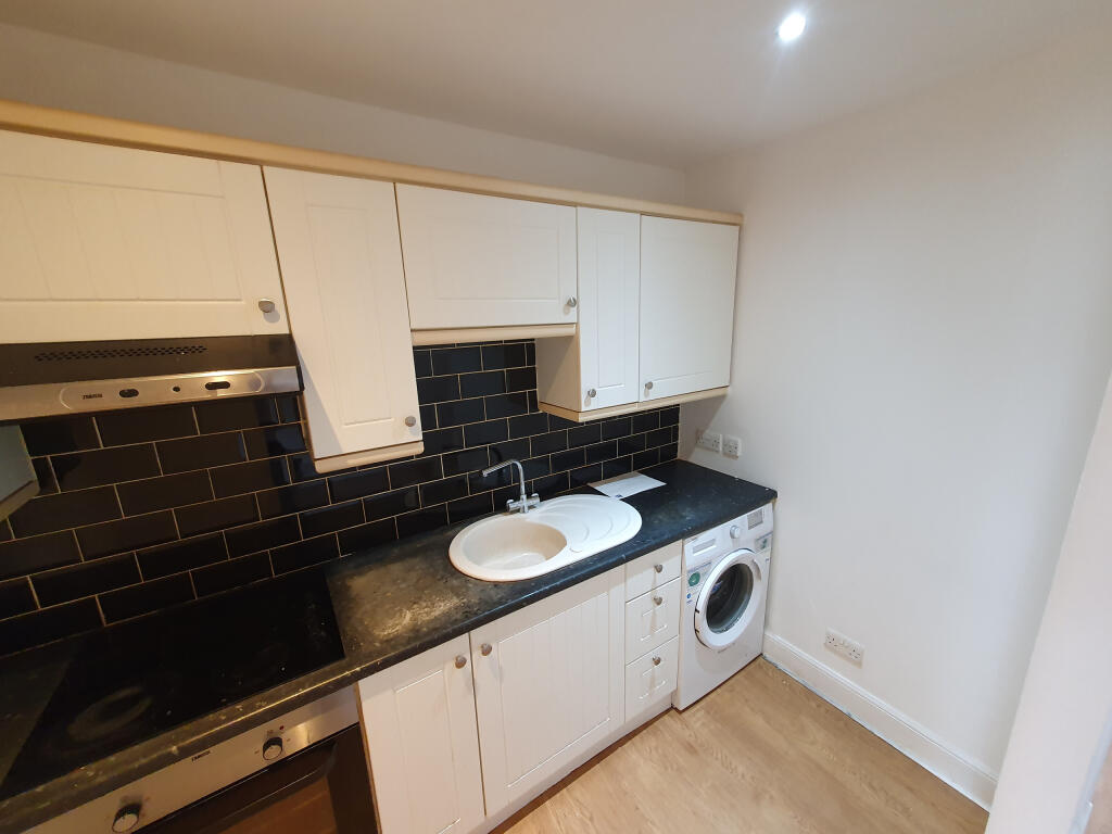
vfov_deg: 89.9
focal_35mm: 13
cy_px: 417
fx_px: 418
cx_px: 556
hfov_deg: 106.2
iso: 320
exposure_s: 1/33
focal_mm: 1.8
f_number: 2.2
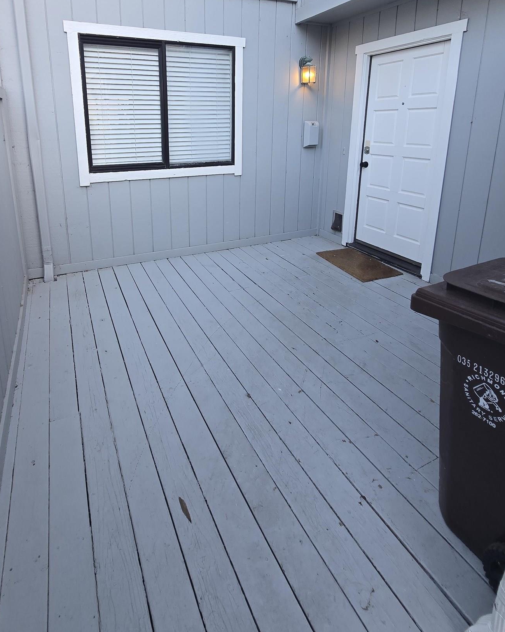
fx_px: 336
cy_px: 207
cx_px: 222
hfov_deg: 73.5
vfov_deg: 83.2
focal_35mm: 18
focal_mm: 2.2
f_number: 2.2
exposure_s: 1/120
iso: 64
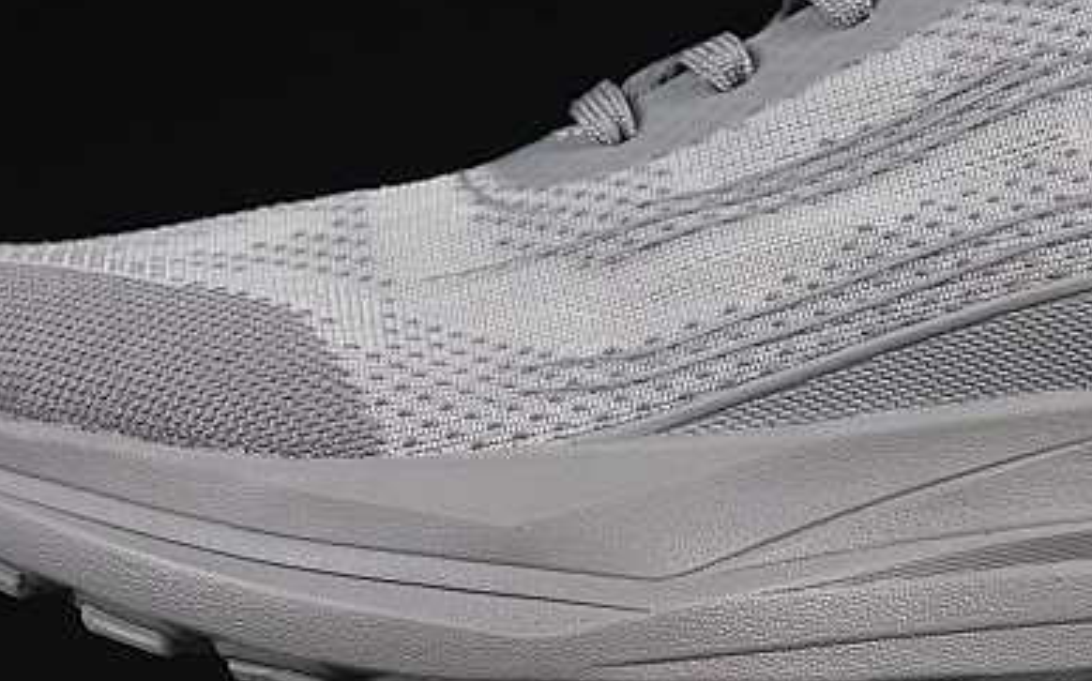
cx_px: 906
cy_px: 98
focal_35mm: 213
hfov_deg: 9.8
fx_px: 6335
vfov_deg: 6.1
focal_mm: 50
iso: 160
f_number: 7.1
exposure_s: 1/80
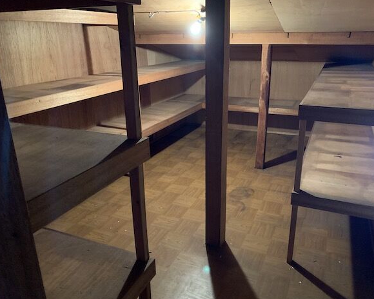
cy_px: 151
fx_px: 310
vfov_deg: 51.5
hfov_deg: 62.1
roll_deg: +0.7
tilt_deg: -21.4
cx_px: 201
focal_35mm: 28
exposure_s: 1/25
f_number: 1.8
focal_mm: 4.25
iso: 640
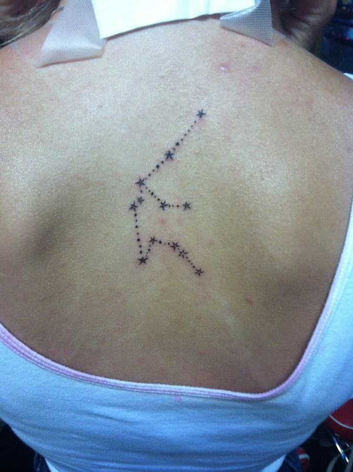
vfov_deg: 52.7
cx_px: 176
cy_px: 236
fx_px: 477
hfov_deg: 40.6
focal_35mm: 35
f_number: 2.8
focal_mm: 3.85
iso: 250
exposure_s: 1/15
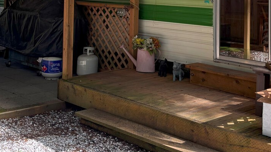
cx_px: 152
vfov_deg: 18.1
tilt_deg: -1.2
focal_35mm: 64
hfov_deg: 32.8
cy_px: -18
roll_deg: -1.3
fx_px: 460
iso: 40
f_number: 1.6
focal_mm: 5.96
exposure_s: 1/169
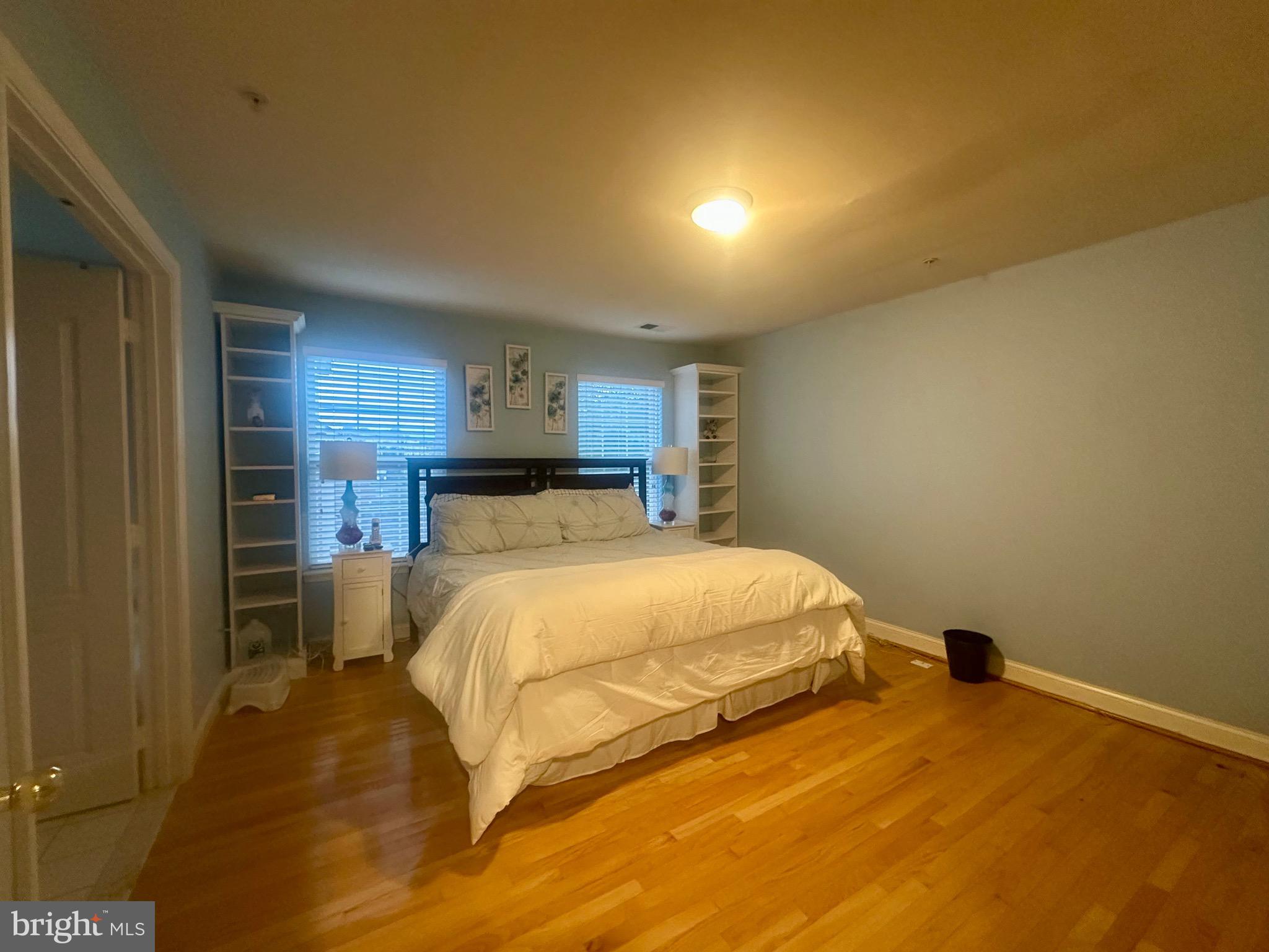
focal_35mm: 14
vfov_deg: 85.7
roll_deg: -0.6
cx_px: 634
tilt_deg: -2.5
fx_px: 513
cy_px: 476
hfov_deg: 102.1
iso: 640
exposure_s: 1/60
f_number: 2.2
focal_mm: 2.22
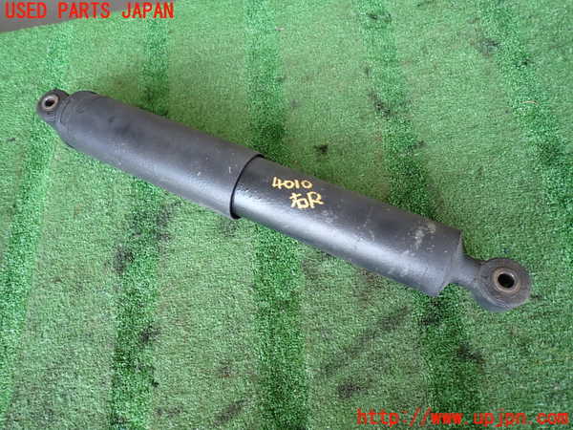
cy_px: 215
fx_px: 414
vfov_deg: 54.9
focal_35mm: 25
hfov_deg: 69.4
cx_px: 286
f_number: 2
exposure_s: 1/80
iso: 100
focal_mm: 4.5
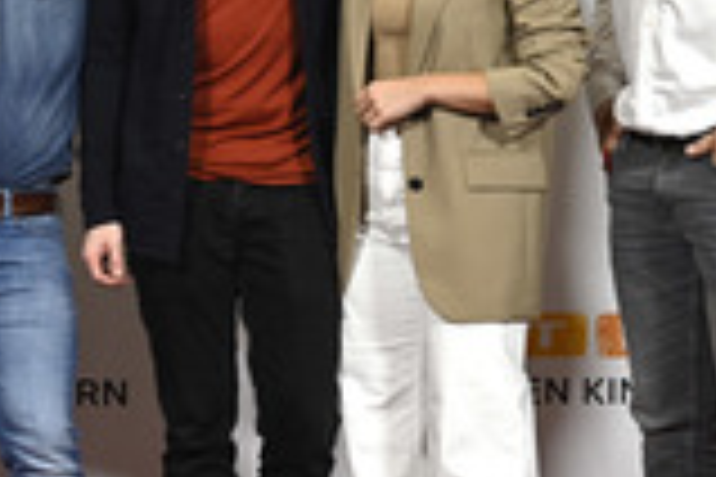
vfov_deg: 11.0
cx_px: 259
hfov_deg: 16.4
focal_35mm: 125
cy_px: 198
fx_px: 2486
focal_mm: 44
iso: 1250
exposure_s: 1/320
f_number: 4.5
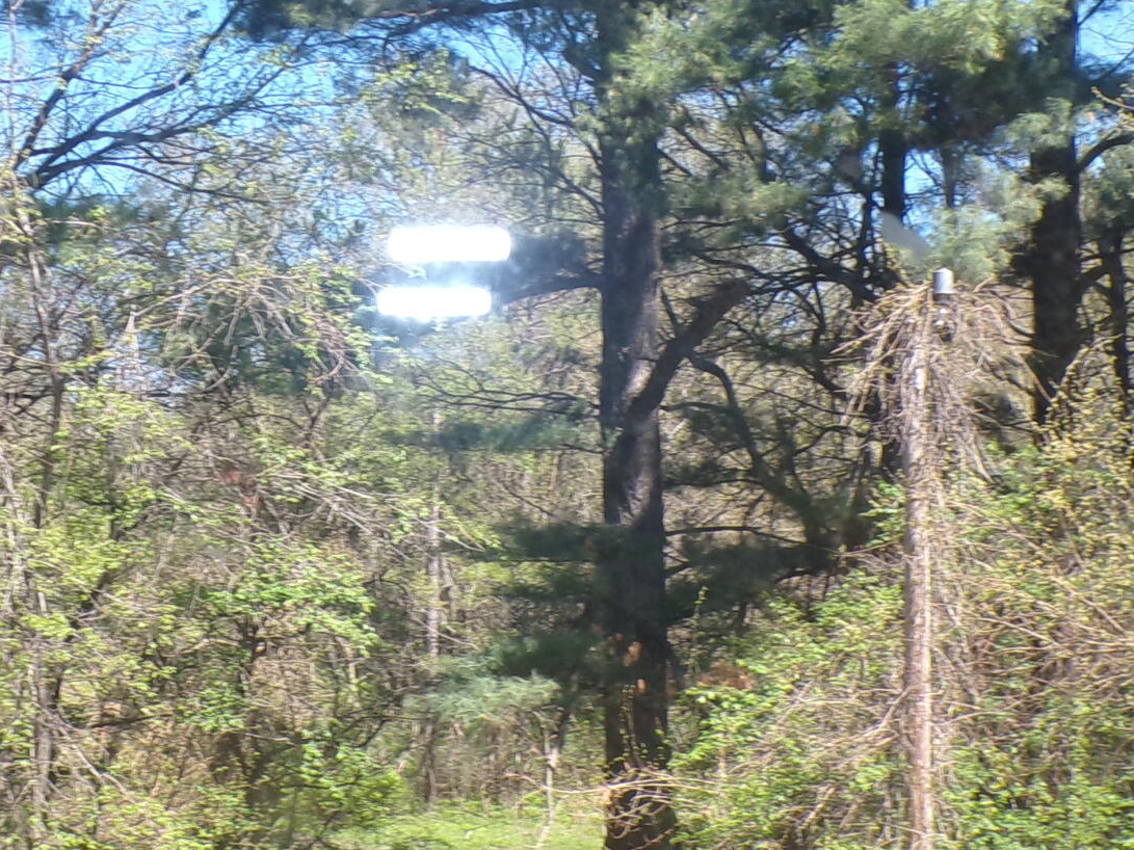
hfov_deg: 29.4
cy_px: 639
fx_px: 2162
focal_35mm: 66
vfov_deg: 22.0
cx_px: 538
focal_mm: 4.3
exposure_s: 1/160
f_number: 4.4
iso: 100
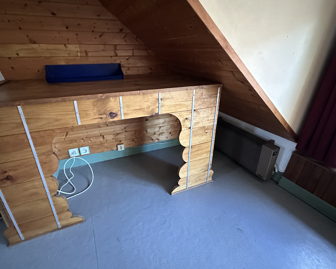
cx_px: 158
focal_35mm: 18
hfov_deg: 86.3
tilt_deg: -23.1
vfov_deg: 73.8
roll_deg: +0.2
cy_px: 128
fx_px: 179
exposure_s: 1/47
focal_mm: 2.22
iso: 1250
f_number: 2.2
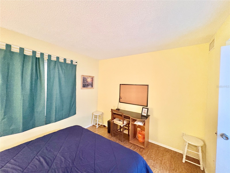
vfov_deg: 85.7
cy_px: 86
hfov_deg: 102.1
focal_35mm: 14
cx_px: 115
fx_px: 93
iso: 800
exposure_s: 1/60
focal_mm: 2.22
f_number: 2.2
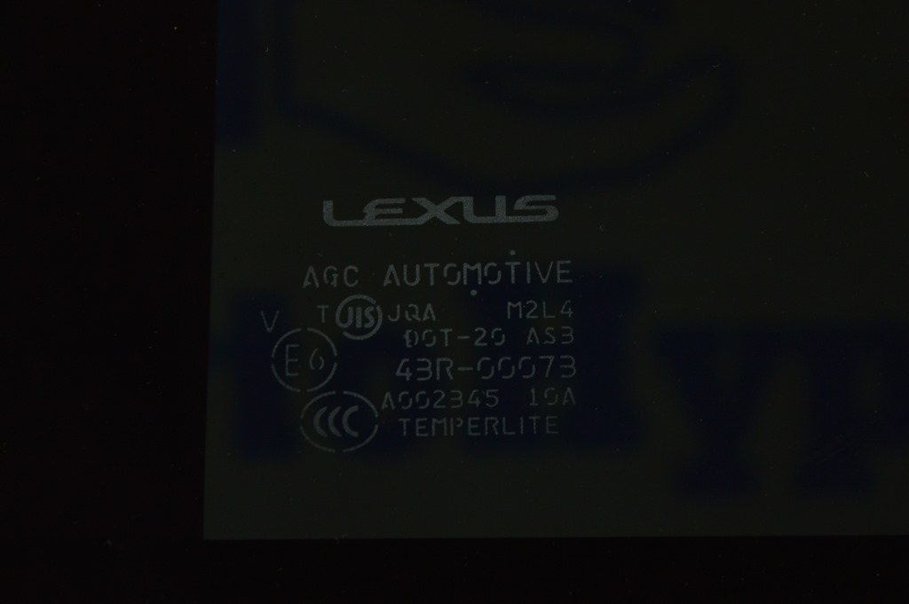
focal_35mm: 82
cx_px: 454
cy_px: 302
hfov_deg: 24.6
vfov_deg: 16.5
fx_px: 2081
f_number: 5.6
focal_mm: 55
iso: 400
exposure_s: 1/100
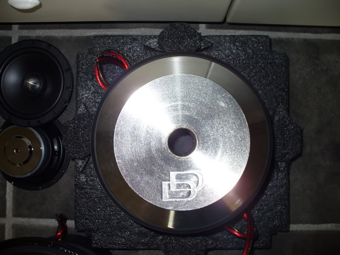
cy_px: 128
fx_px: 363
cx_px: 170
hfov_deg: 50.1
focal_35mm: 37
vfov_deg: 38.7
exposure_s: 1/60
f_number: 2.8
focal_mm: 6.1
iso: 100
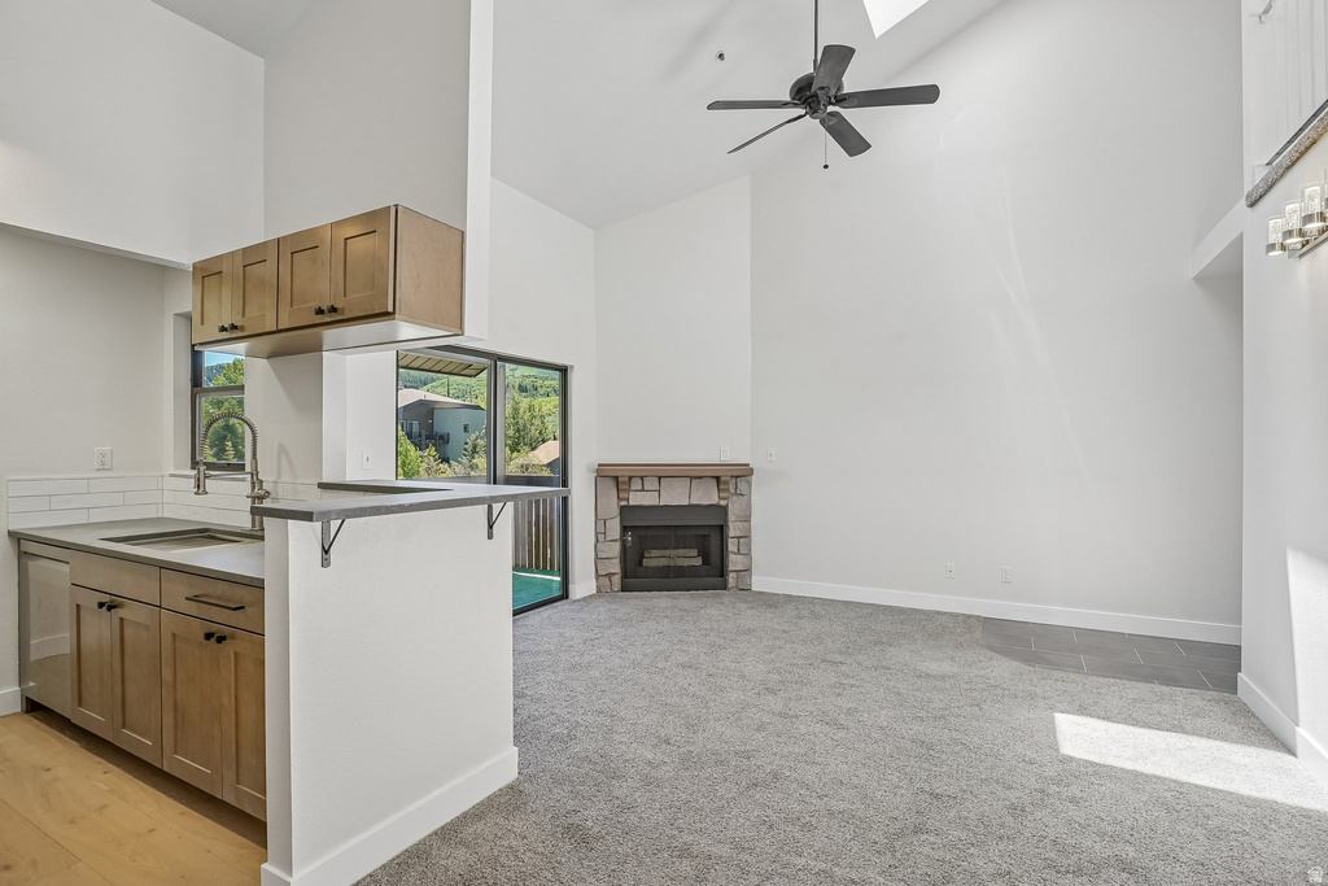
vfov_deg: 70.5
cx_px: 664
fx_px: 627
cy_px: 443
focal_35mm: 17
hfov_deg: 93.3
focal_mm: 17
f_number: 8
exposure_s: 1/80
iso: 400
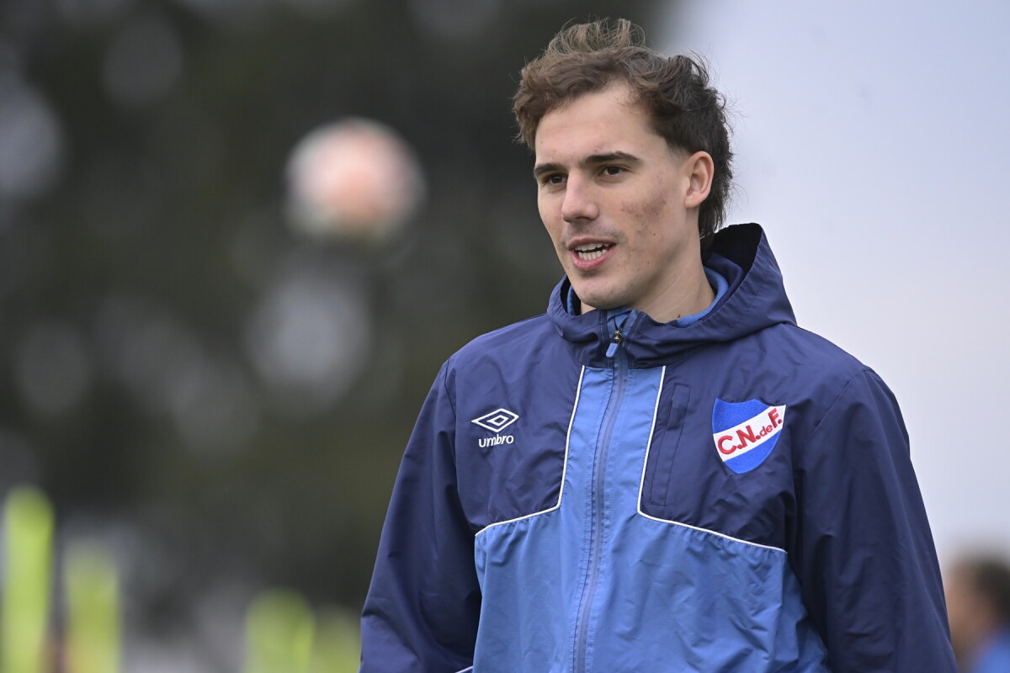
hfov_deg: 5.2
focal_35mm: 400
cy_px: 336
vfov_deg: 3.4
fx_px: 11221
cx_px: 505
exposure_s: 1/3200
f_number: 5.6
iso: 2500
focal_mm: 400
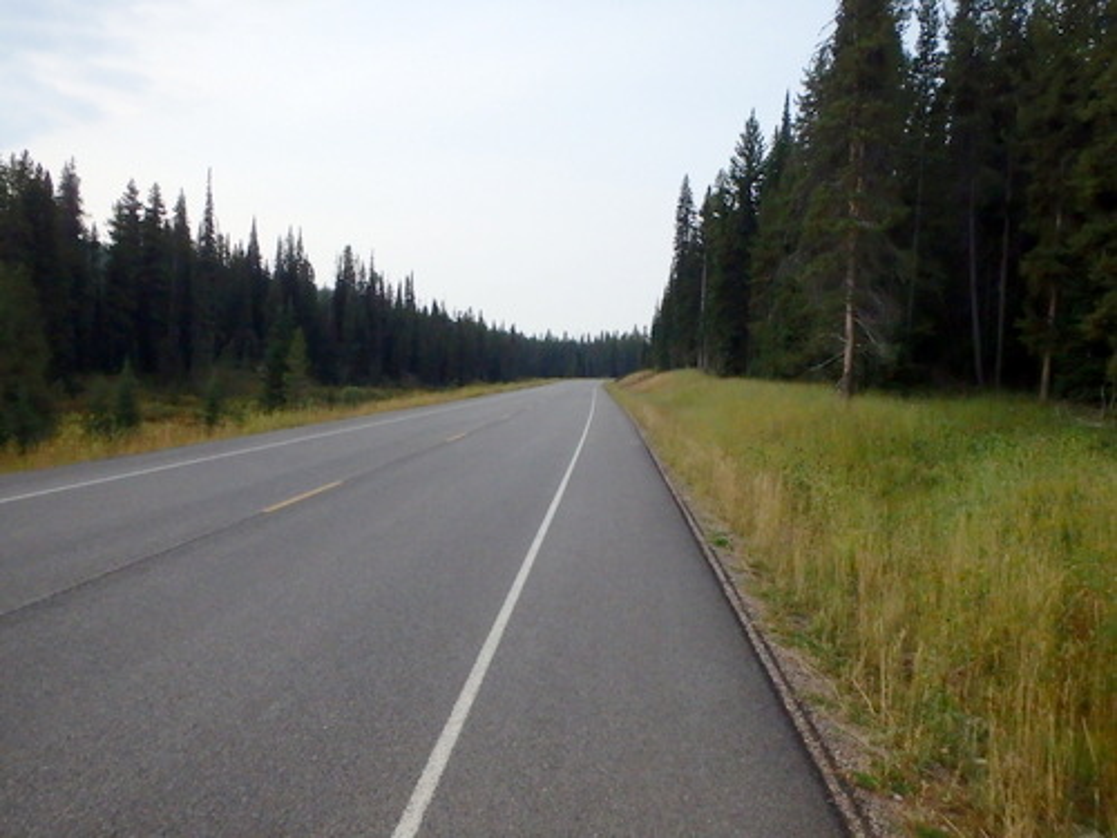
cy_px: 419
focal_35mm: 28
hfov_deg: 63.4
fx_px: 904
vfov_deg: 49.7
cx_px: 558
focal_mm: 5
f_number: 11
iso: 800
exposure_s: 1/500
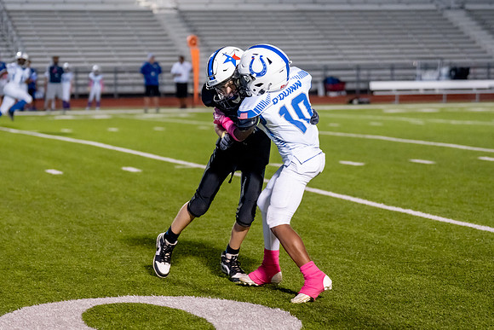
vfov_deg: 11.9
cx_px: 227
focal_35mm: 115
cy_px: 165
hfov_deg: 17.8
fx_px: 1578
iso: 2500
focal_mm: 85
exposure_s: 1/1000
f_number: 2.8
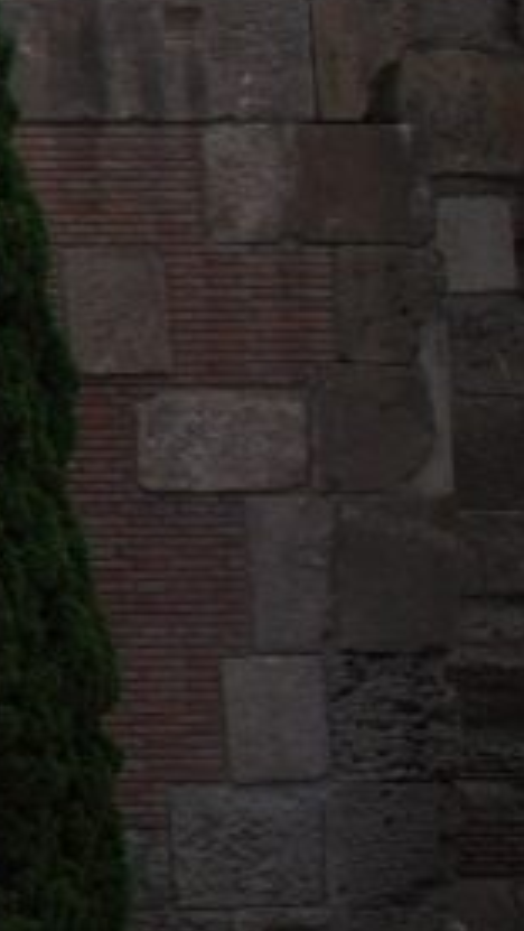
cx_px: -3705
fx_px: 6688
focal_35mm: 271
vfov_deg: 7.9
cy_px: -193
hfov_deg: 3.3
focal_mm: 28
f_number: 3.5
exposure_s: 1/1600
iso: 125
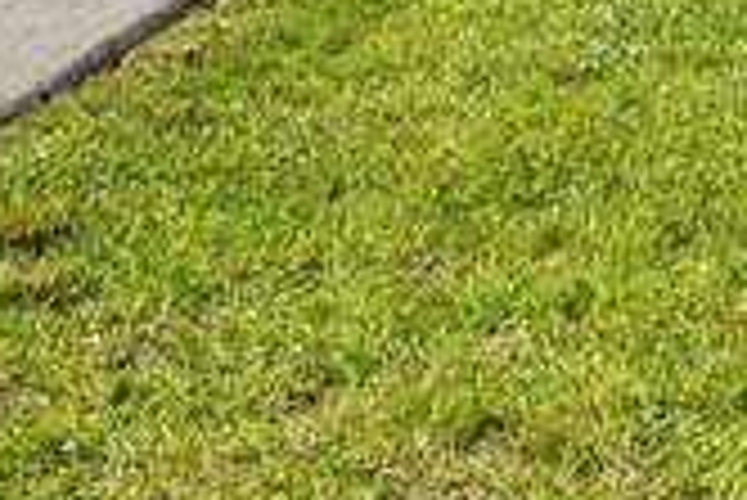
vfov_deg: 12.1
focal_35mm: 103
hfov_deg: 18.4
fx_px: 2147
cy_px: -414
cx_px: 968
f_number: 8
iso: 400
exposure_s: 1/1250
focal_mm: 21.5
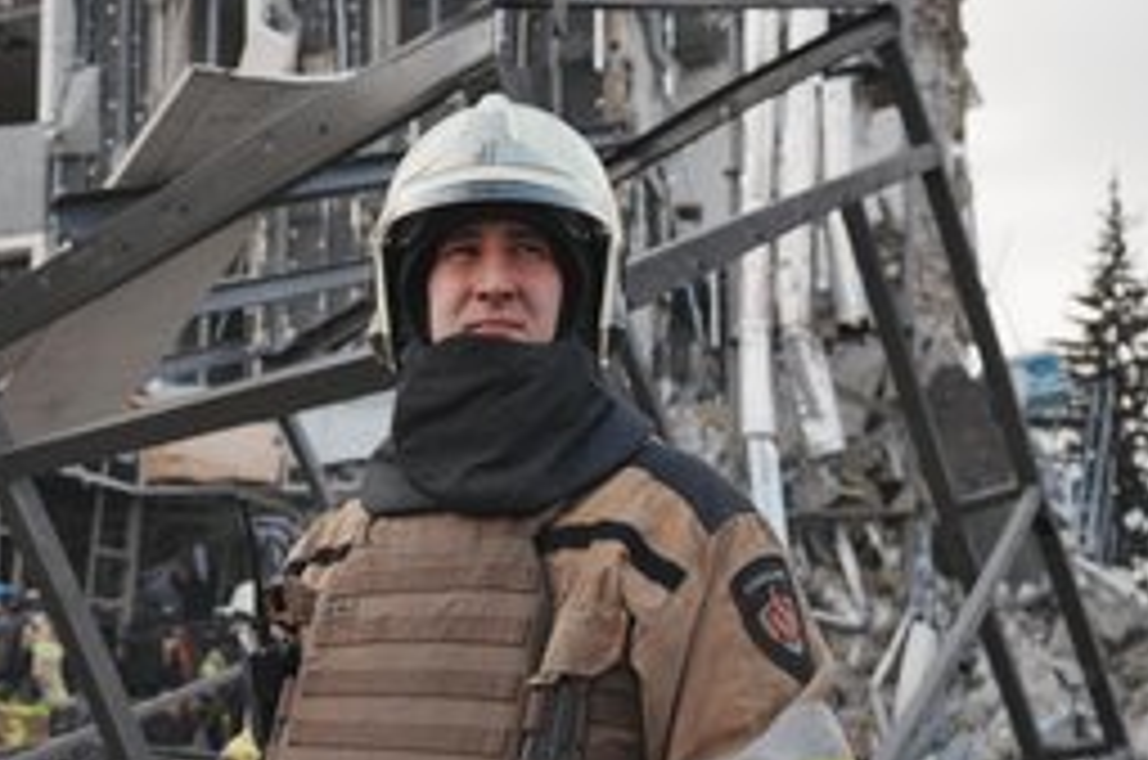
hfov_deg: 43.9
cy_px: 522
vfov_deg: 30.1
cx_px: 374
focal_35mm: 44
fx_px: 1400
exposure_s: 1/3200
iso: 800
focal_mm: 28
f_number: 4
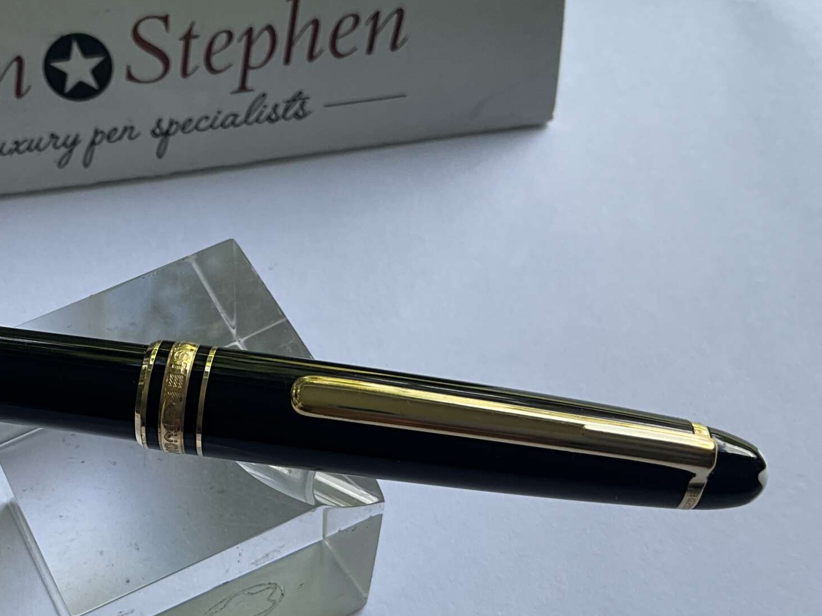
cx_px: 184
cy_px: 430
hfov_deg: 36.4
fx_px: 1211
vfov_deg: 28.3
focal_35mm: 51
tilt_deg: -59.9
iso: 20
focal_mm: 3
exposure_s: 1/163
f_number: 1.8
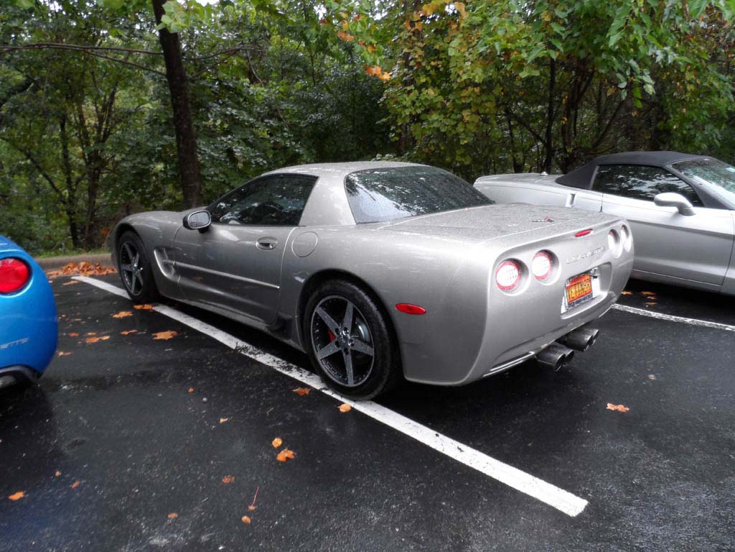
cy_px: 276
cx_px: 368
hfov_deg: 71.6
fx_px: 510
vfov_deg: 56.8
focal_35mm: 24
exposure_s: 1/30
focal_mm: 4
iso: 160
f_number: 3.2
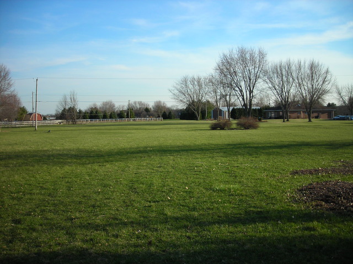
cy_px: 132
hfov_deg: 49.0
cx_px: 176
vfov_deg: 37.7
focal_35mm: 38
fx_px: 388
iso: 50
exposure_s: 1/446
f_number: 3.2
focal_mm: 6.3
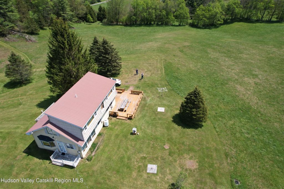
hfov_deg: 78.6
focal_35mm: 22
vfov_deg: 57.2
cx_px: 142
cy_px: 94
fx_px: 174
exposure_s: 1/1250
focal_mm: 8.38
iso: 100
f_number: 2.8
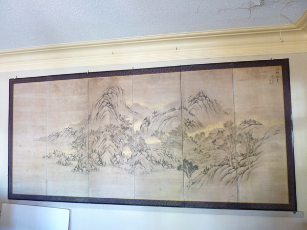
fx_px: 222
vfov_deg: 54.9
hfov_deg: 69.4
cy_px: 115
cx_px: 154
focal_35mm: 25
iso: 400
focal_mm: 4.1
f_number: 3.3
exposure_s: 1/13
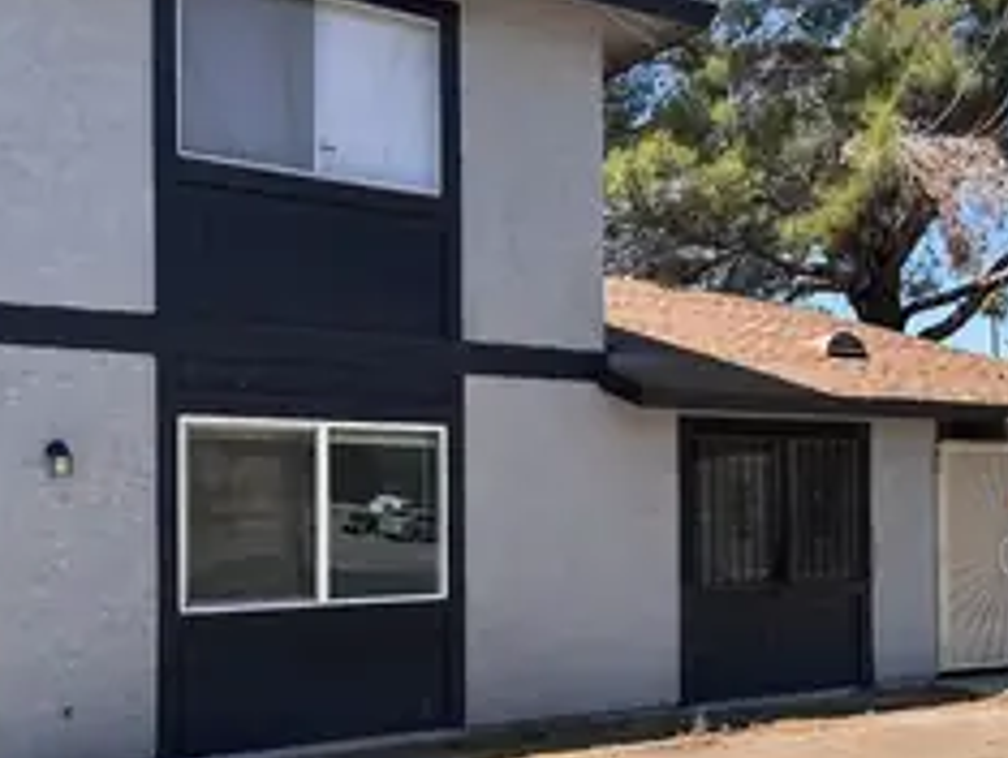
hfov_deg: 45.7
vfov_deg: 34.9
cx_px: 538
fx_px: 1195
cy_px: 500
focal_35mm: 41
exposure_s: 1/2967
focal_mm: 6.86
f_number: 1.78
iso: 80
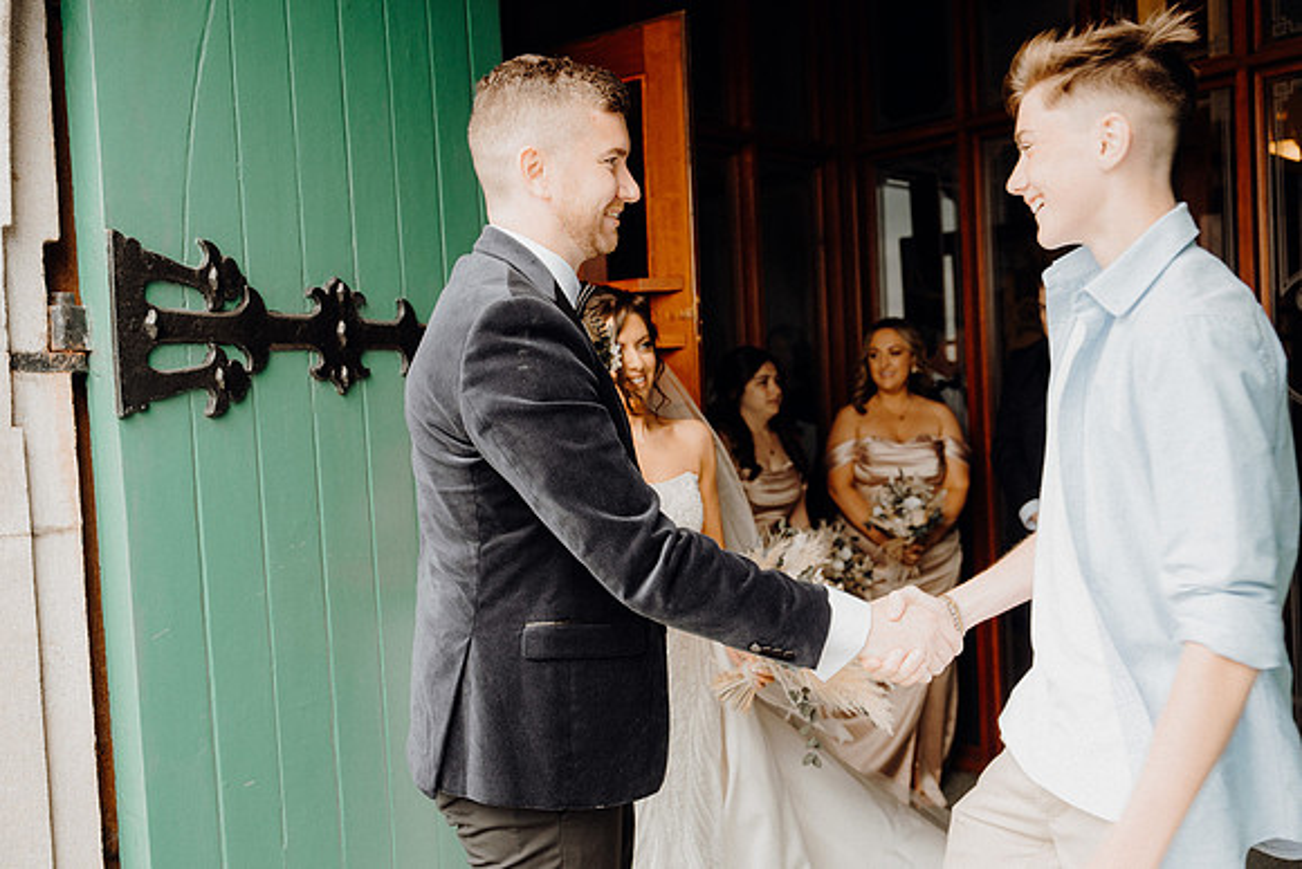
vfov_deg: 38.9
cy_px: 434
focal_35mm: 34
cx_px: 651
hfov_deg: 55.8
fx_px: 1230
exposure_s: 1/200
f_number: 3.5
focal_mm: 34
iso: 320
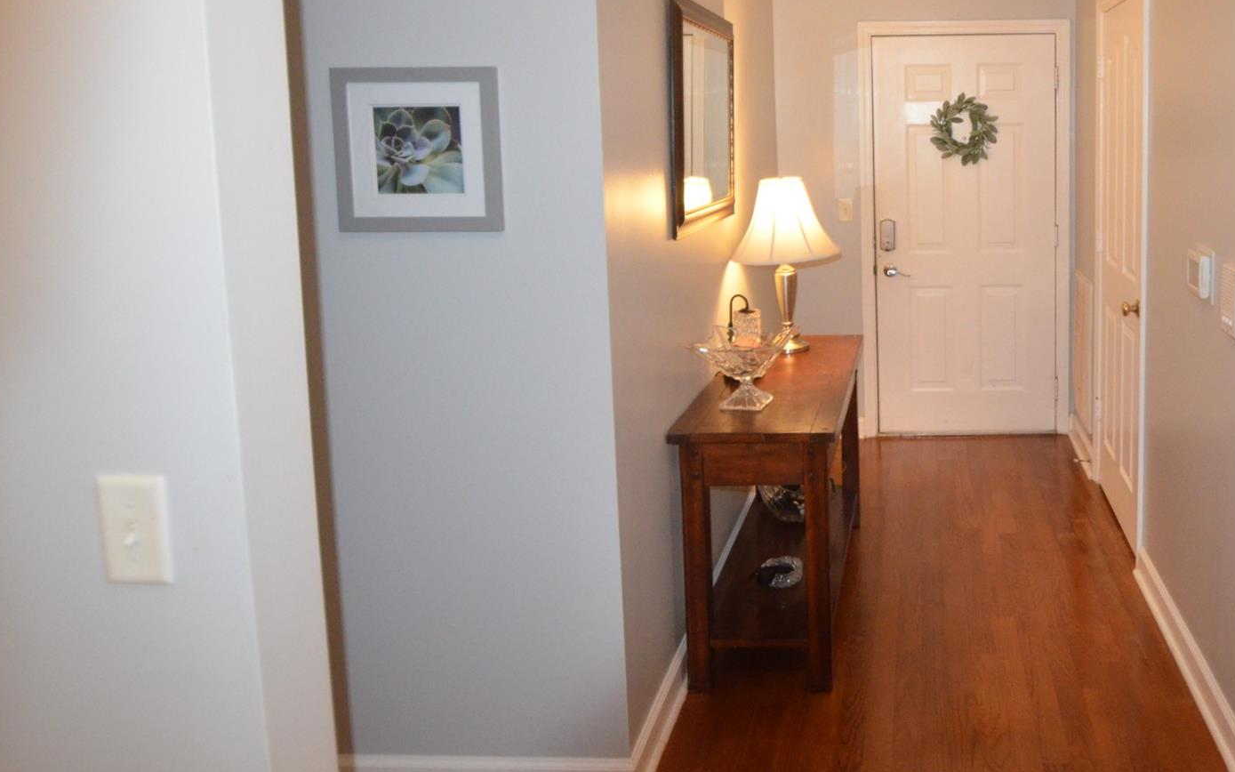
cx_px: 875
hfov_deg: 65.5
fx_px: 909
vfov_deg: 44.5
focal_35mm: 27
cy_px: 196
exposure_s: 1/60
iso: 2500
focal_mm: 12
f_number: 3.8
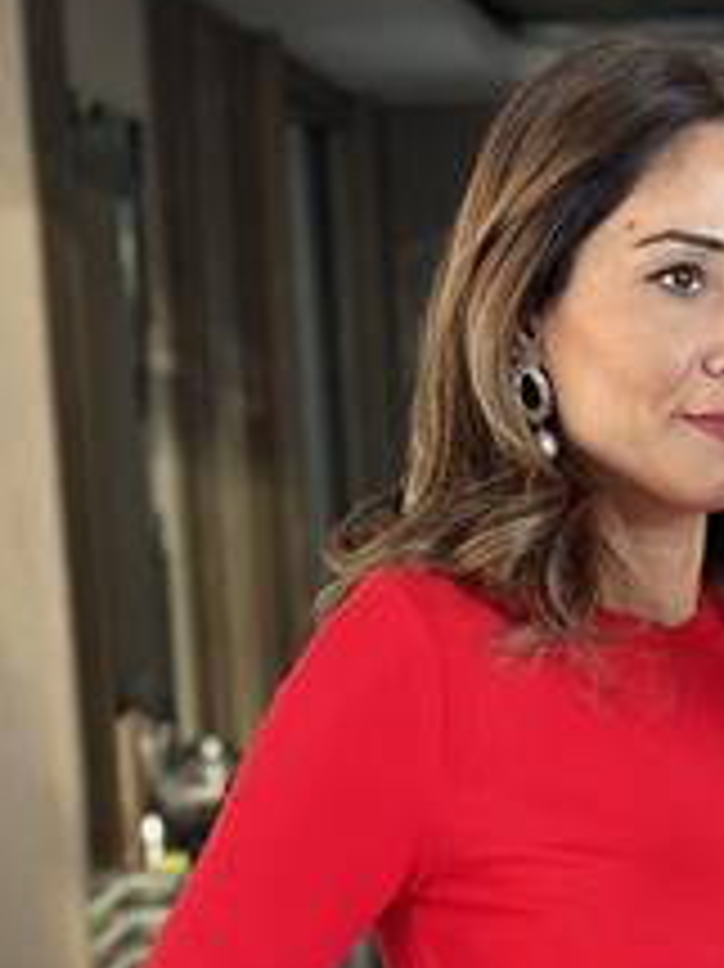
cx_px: 733
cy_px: 1004
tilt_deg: -18.3
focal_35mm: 113
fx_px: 3154
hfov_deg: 12.9
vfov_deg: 17.0
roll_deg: +3.6
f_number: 1.78
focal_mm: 6.86
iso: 200
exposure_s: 1/60
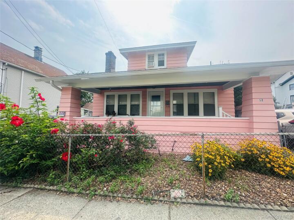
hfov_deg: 102.1
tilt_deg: +4.1
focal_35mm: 14
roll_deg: -1.4
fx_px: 119
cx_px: 147
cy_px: 110
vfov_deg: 85.7
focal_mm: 2.22
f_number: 2.2
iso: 50
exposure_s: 1/1195
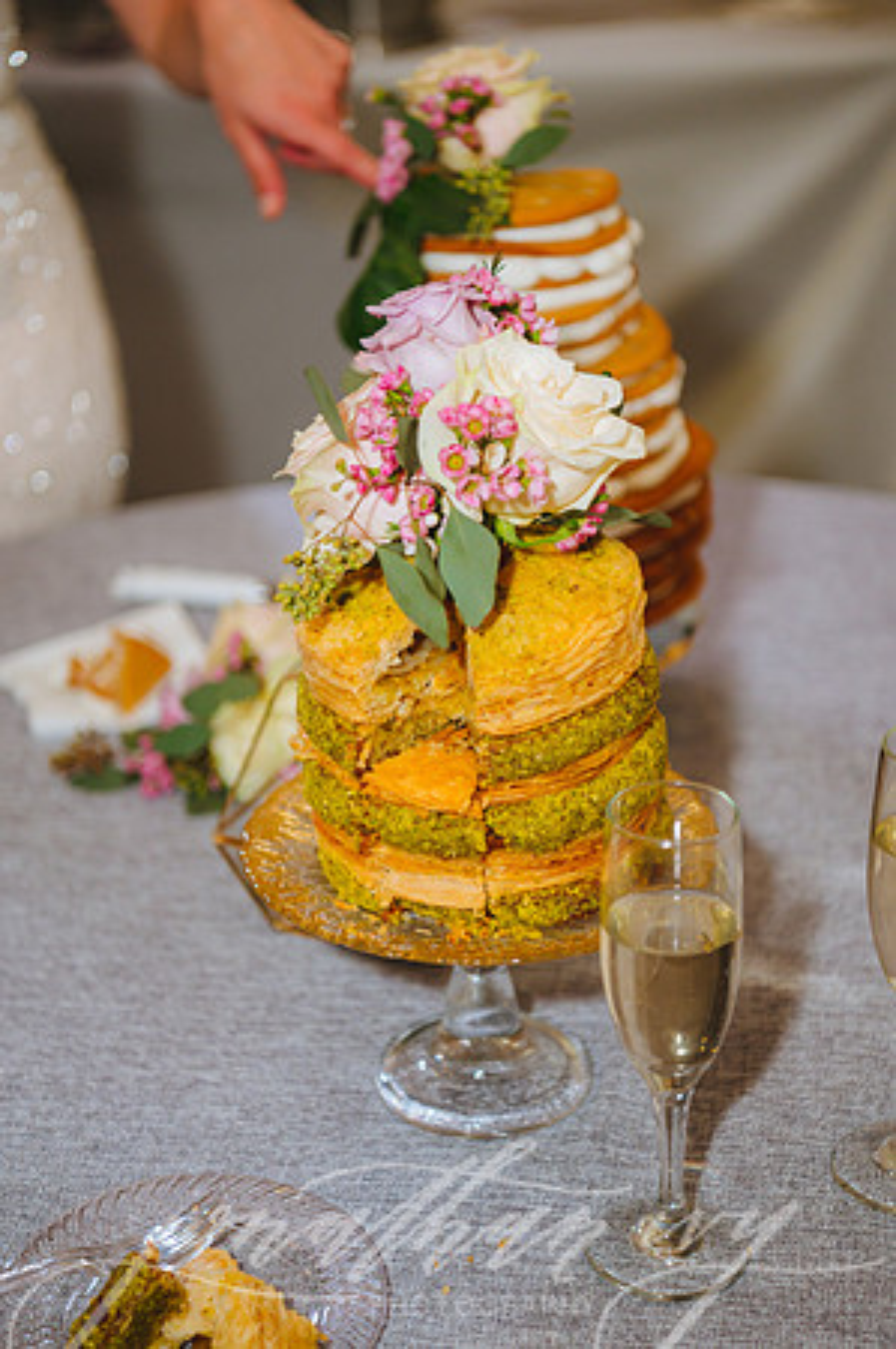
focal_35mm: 62
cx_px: 448
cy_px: 674
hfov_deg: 21.9
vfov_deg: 32.4
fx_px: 2320
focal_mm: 62
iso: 2000
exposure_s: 1/80
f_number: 2.8
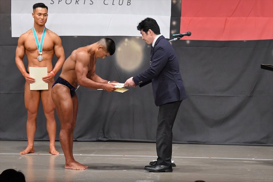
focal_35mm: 202
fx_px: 1531
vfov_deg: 6.8
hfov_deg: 10.2
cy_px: 91
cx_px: 136
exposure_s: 1/400
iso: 6400
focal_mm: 135
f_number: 5.6
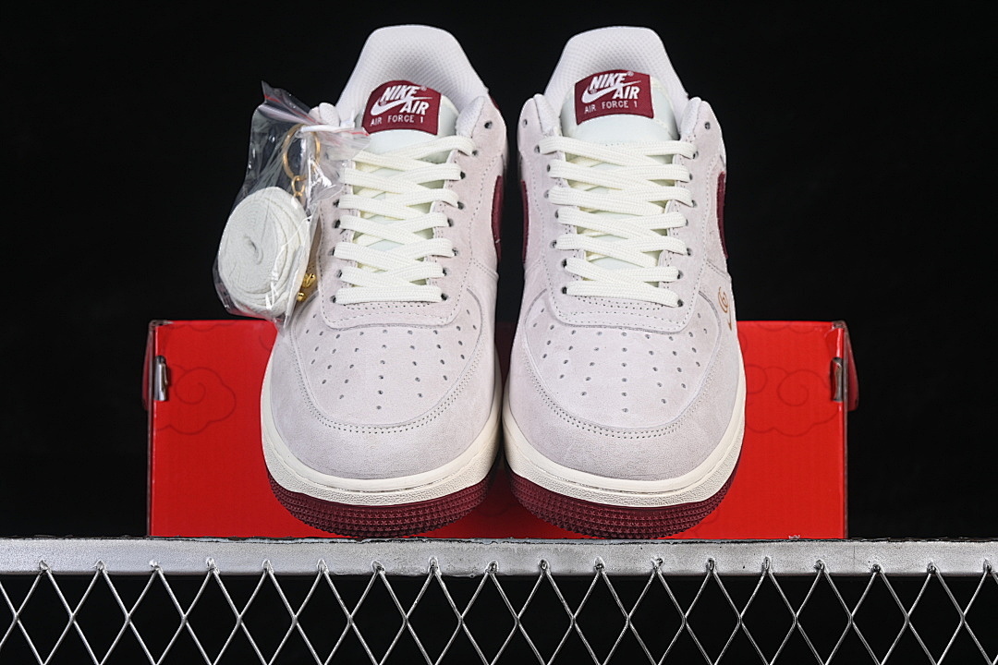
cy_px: 332
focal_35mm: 75
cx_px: 499
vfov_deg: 18.2
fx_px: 2079
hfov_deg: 27.0
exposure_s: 1/80
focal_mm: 50
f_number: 8
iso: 160
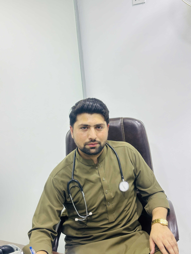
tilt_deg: -3.8
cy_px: 127
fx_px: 353
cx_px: 96
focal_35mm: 48
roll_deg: +5.0
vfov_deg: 39.7
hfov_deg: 30.3
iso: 200
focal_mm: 6.86
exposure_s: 1/33
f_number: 1.78
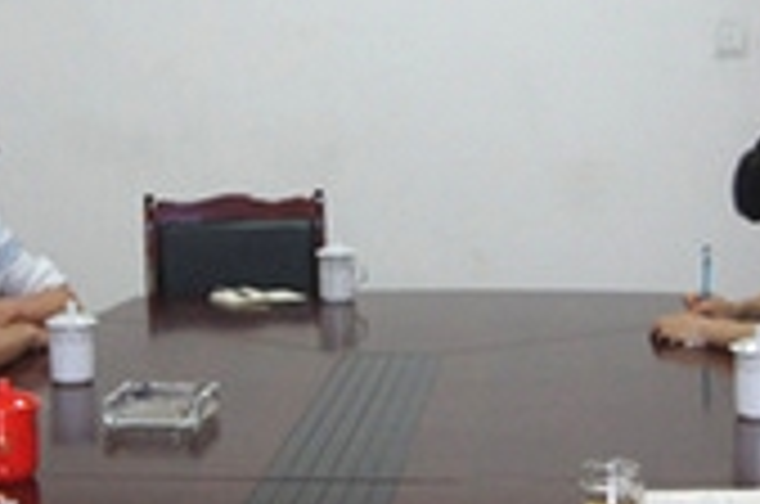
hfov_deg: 23.1
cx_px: 306
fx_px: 1854
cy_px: 160
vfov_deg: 15.4
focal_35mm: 88
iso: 800
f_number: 3.5
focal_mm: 18
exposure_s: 1/30
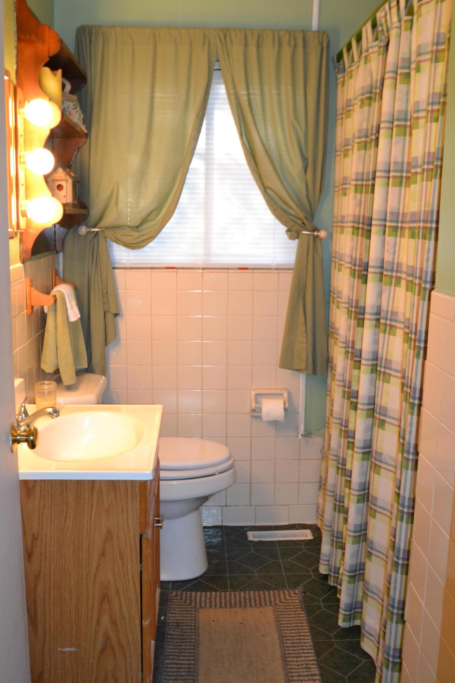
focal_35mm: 36
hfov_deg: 36.9
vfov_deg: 53.1
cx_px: 228
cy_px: 342
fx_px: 683
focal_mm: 24
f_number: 4.5
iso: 1600
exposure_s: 1/60
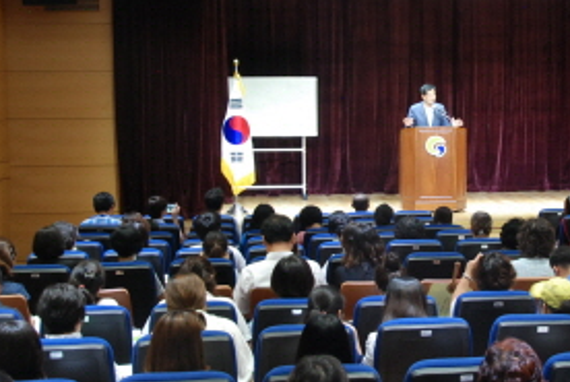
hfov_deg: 26.2
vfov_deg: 18.0
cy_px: 138
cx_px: 436
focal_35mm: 76
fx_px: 1205
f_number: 5.6
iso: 800
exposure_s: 1/8
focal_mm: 28
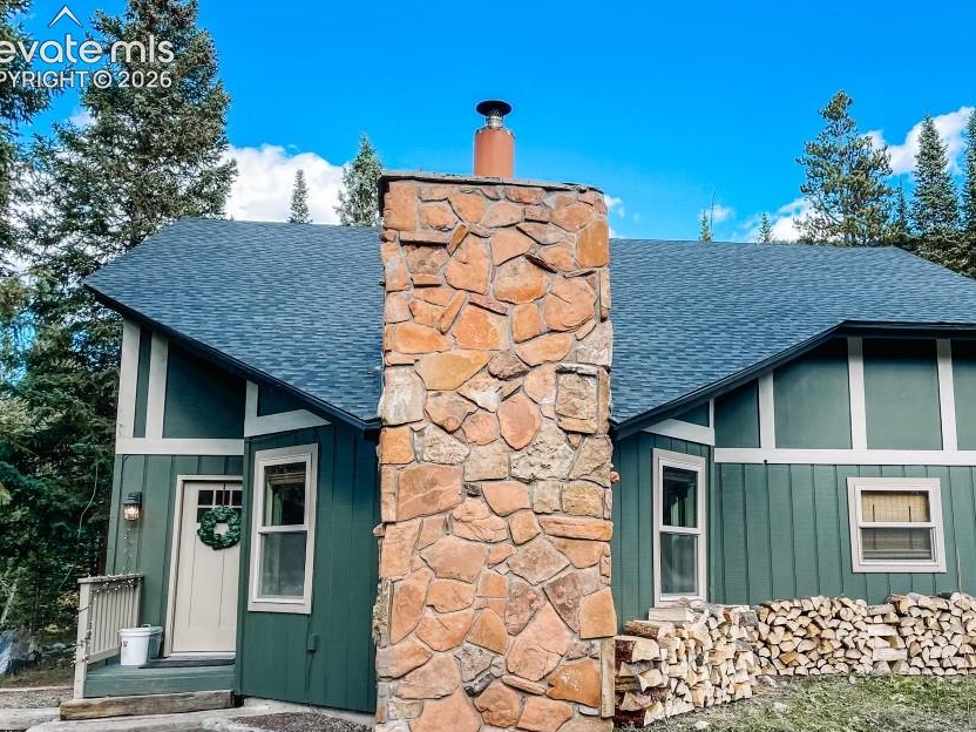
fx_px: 902
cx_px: 547
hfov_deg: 56.7
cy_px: 435
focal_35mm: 32
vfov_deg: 44.0
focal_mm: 4.2
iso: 32
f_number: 1.6
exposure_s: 1/560
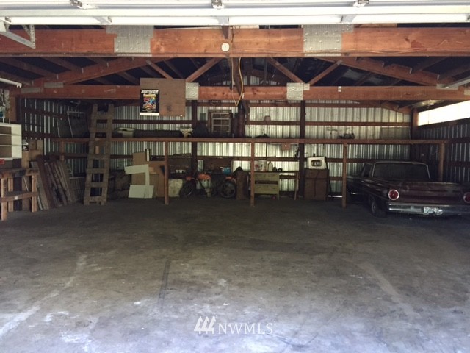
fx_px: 394
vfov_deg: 48.2
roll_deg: -1.8
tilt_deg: -4.3
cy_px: 176
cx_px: 235
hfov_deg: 61.7
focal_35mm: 29
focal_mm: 4.15
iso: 200
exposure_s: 1/30
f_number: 2.2
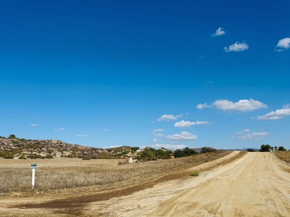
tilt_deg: +9.6
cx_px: 129
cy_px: 124
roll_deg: +0.2
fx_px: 243
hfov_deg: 61.5
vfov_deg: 48.0
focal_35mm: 29
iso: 80
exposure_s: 1/7937
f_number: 1.78
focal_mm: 6.76
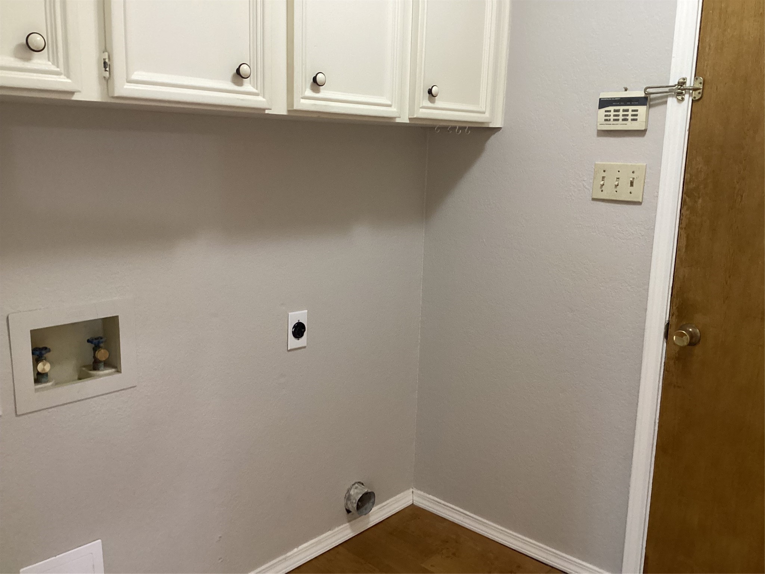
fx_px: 685
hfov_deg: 58.4
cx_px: 382
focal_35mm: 31
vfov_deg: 45.4
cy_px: 287
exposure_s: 1/60
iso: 320
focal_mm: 3.3
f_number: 2.4
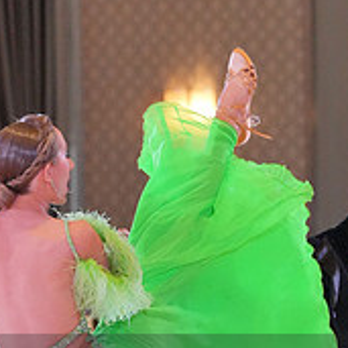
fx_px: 3878
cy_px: 403
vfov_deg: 5.1
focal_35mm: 341
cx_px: 105
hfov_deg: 5.1
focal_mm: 118
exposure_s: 1/500
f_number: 4
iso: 8000
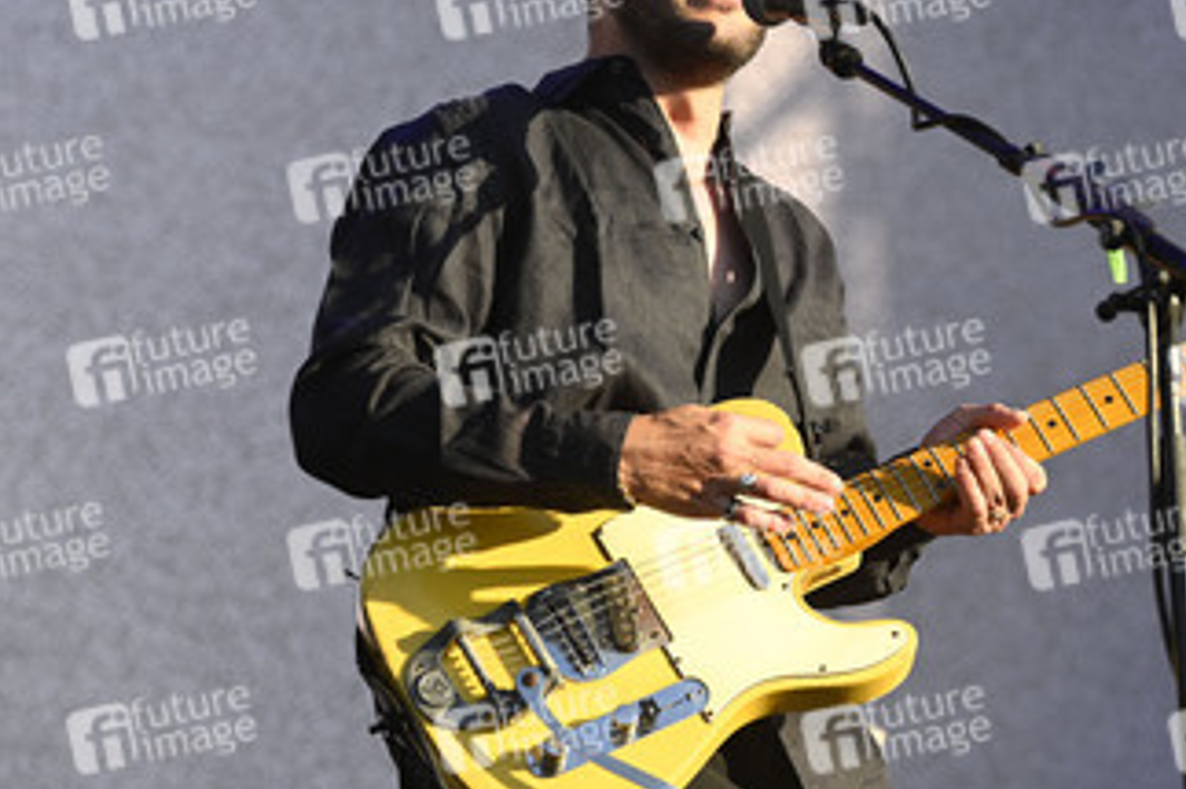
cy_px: 272
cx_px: 799
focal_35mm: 162
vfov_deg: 8.5
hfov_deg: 12.7
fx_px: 5334
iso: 200
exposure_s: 1/500
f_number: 5
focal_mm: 116
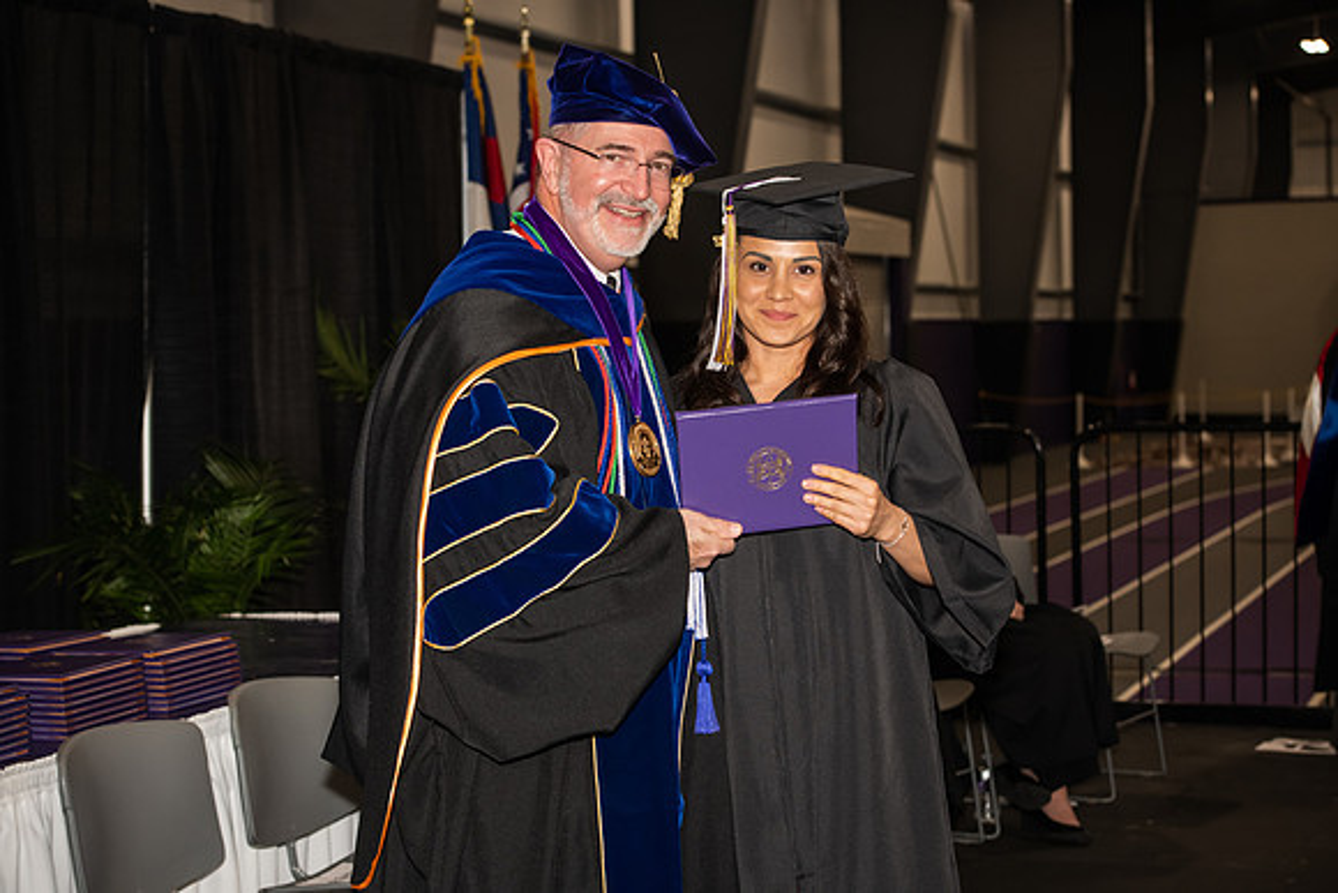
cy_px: 446
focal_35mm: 70
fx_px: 2602
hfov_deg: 28.8
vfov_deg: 19.5
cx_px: 669
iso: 1000
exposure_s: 1/200
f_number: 5.6
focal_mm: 70
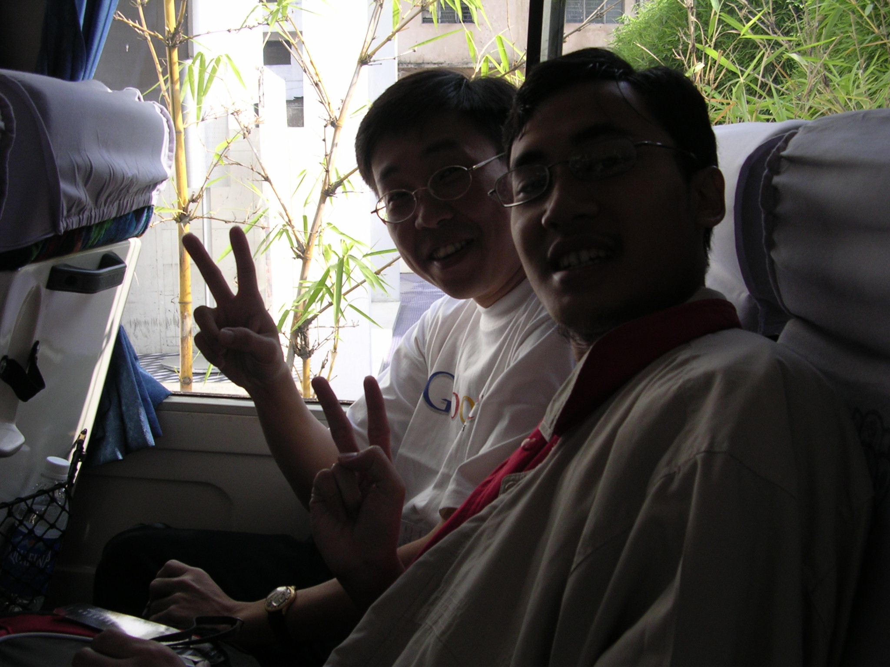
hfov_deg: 49.0
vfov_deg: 37.7
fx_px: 977
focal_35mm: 38
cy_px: 334
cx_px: 445
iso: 100
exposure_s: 1/216
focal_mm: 5.8
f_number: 2.8
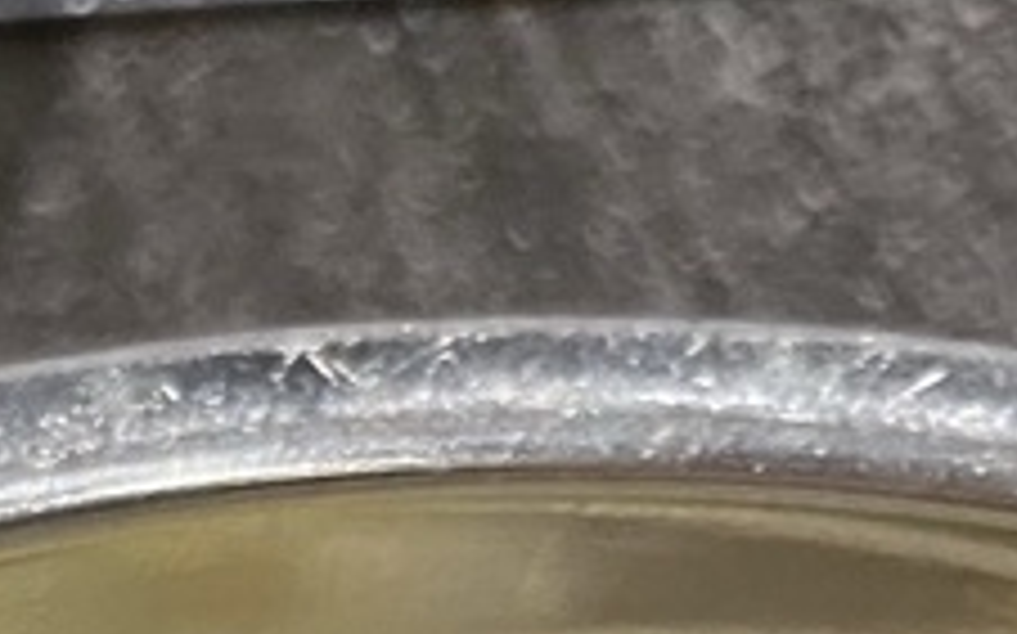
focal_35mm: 125
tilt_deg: -68.5
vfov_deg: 8.5
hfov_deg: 16.2
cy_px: 1987
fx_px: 3463
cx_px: -117
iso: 160
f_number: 1.6
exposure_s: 1/60
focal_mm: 4.2
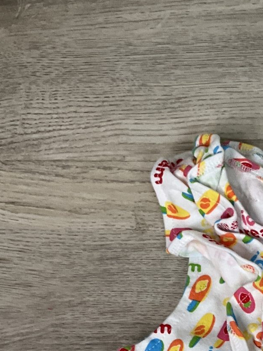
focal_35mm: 90
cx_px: 351
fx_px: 911
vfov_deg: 20.2
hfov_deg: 15.5
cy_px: 438
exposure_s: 1/60
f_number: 1.8
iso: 64
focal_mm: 3
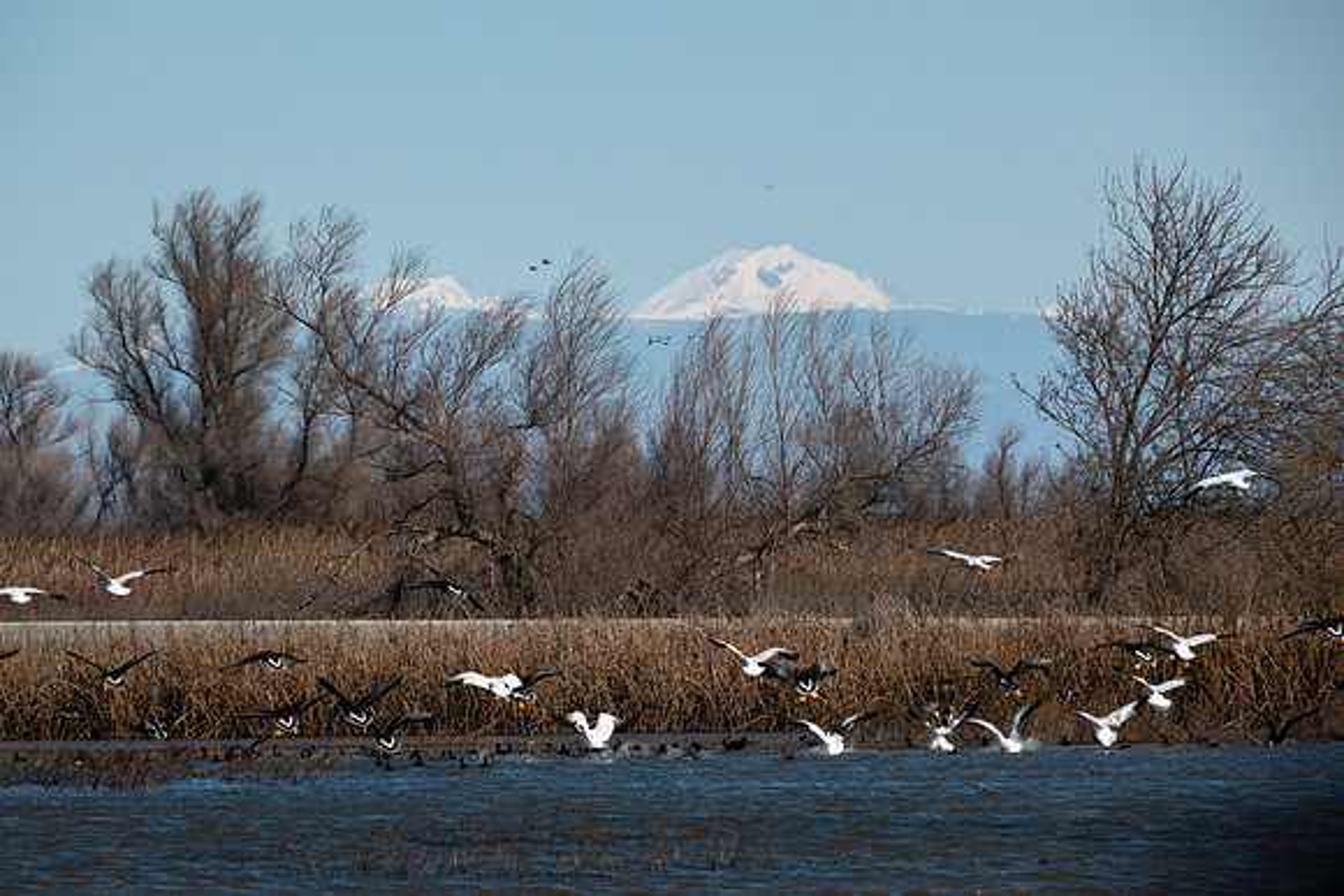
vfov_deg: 2.7
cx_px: 681
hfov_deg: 4.1
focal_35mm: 504
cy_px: 444
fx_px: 18838
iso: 100
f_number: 6.3
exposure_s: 1/1250
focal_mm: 151.11
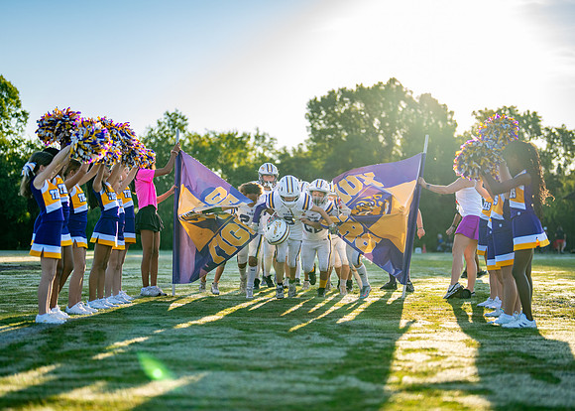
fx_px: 924
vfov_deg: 25.0
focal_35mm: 57
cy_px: 216
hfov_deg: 34.6
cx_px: 301
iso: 125
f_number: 1.2
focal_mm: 50
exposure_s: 1/4000
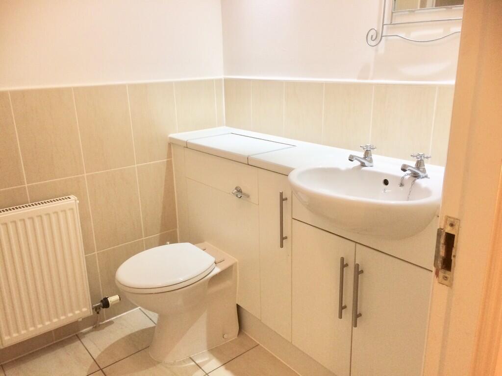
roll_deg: +3.1
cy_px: 188
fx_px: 421
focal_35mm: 29
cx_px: 251
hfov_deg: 61.7
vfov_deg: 48.2
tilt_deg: -16.6
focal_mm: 4.15
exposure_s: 1/33
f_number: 2.2
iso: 80
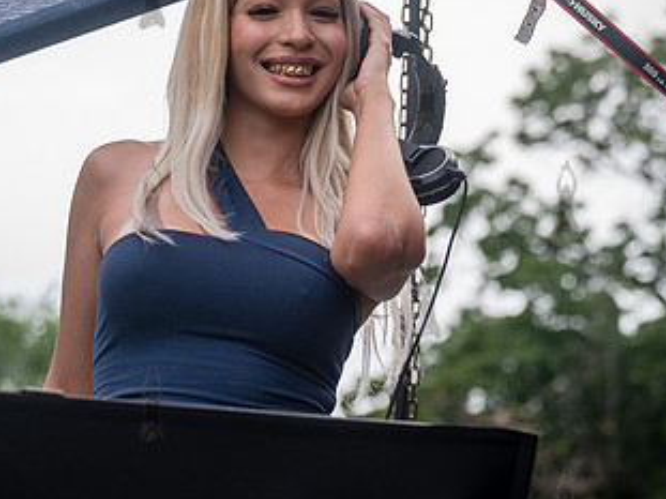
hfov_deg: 9.1
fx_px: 4173
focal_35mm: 217
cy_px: 359
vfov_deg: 6.8
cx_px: 72
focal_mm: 87
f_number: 4
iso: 500
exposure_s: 1/1250
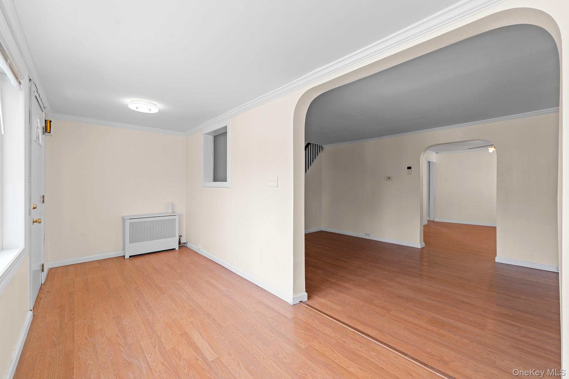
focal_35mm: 14
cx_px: 284
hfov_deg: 104.3
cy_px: 190
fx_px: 221
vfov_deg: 81.2
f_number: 9
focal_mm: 14
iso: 200
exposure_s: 1/4
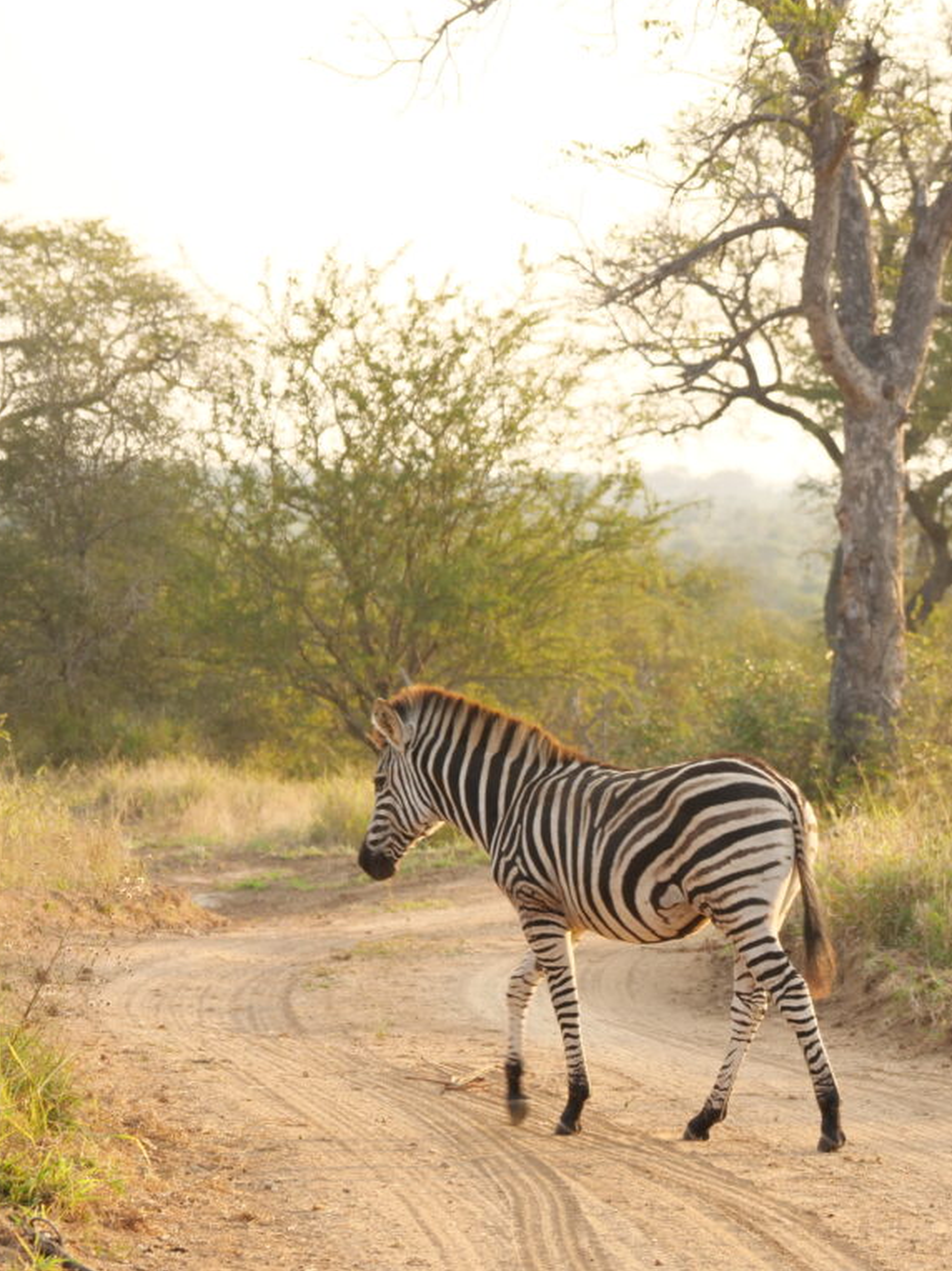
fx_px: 6896
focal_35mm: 188
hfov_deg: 7.9
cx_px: 697
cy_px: 633
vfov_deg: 10.5
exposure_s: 1/160
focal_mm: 70
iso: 250
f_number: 4.5
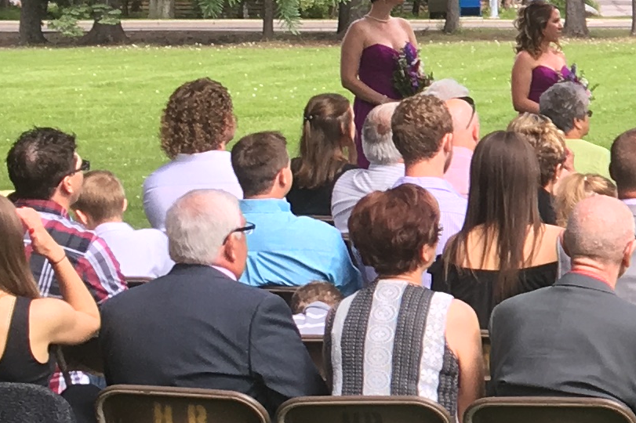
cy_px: 230
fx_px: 2649
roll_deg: -0.1
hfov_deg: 12.4
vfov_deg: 9.1
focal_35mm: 150
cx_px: 1200
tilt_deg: -4.5
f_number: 2.2
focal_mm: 4.15
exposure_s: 1/129
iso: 25
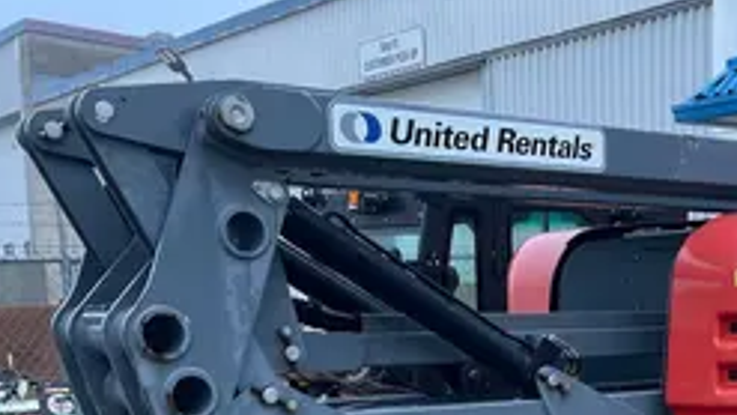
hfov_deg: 31.8
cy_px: 497
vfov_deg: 18.2
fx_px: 1231
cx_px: 653
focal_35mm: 63
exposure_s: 1/61
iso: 125
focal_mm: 4.2
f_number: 1.6
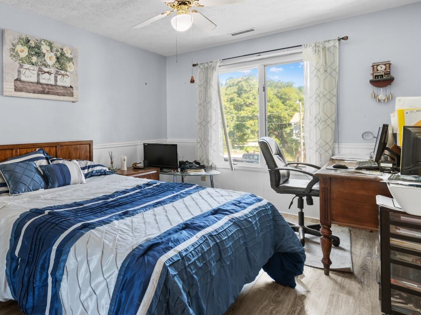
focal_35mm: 21
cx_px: 122
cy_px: 127
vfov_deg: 62.9
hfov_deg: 75.0
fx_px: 255
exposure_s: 1/4
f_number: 4.5
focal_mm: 10
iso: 100
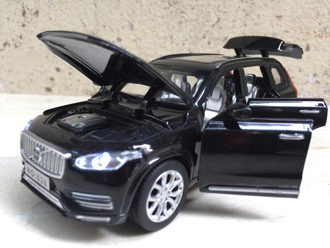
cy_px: 124
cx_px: 165
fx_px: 276
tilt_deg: -16.7
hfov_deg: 61.7
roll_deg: -3.3
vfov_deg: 48.2
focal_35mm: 29
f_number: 2.2
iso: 32
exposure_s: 1/50
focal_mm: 4.15
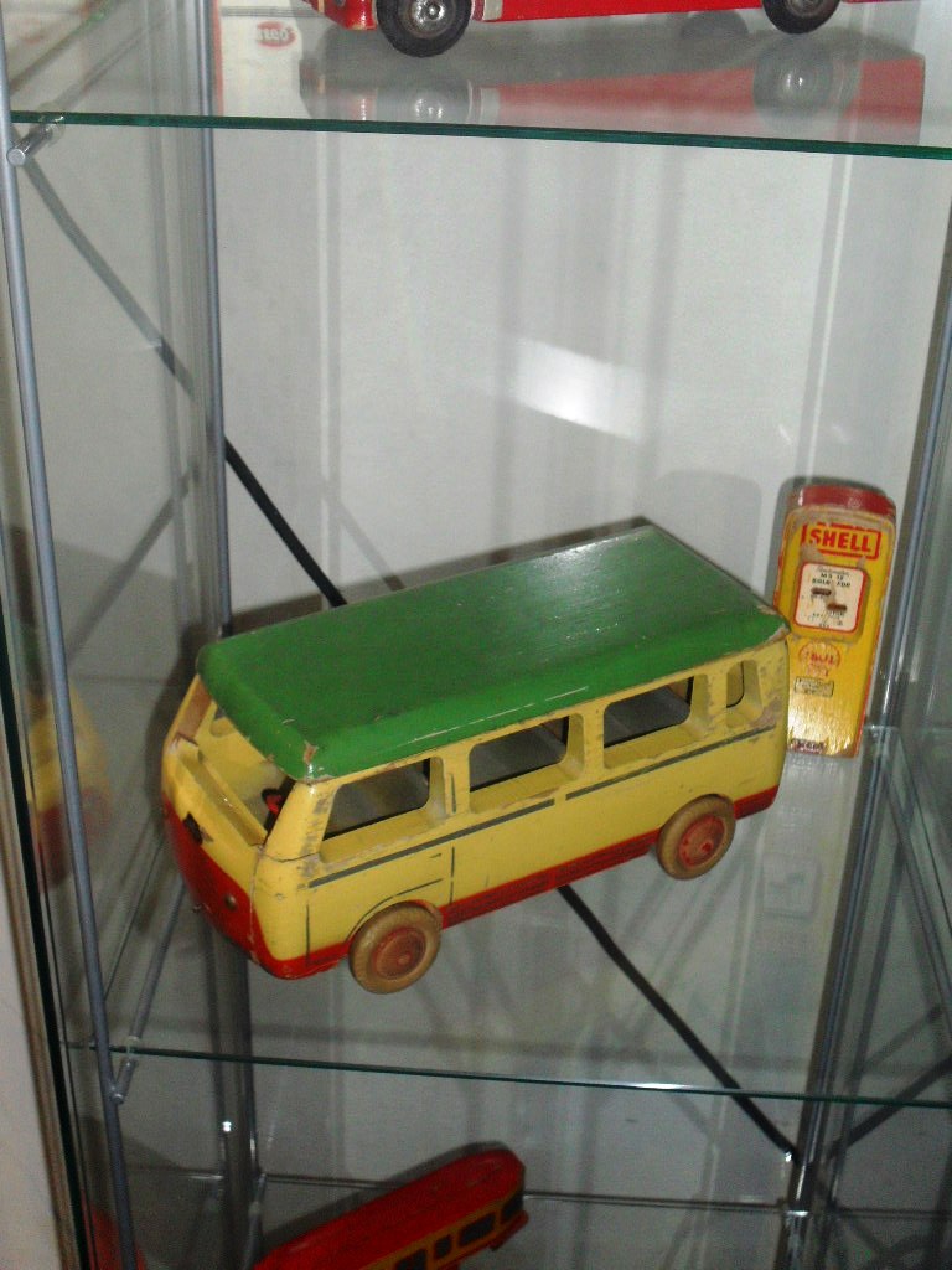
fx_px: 1797
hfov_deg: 29.7
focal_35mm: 49
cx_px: 476
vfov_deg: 38.9
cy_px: 635
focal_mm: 8.7
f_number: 3.9
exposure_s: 1/45
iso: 200
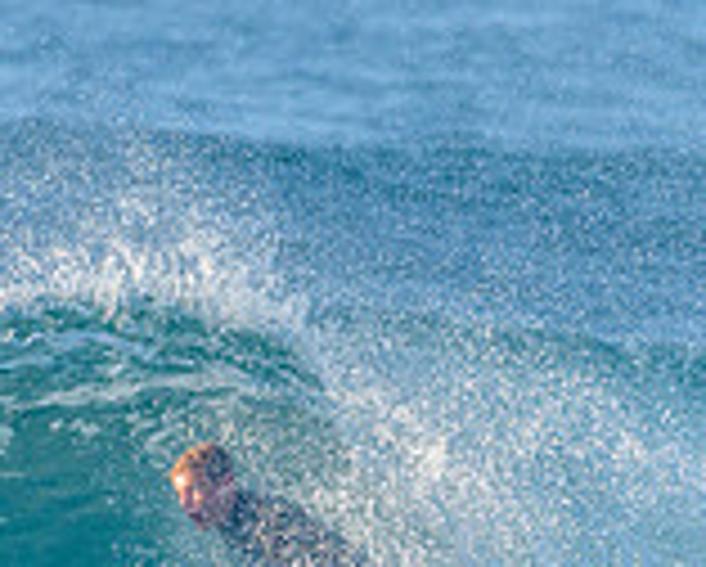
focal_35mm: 1735
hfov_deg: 1.1
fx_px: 36298
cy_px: 610
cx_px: 225
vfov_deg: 0.9
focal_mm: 500
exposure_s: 1/2000
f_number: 5.6
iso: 450
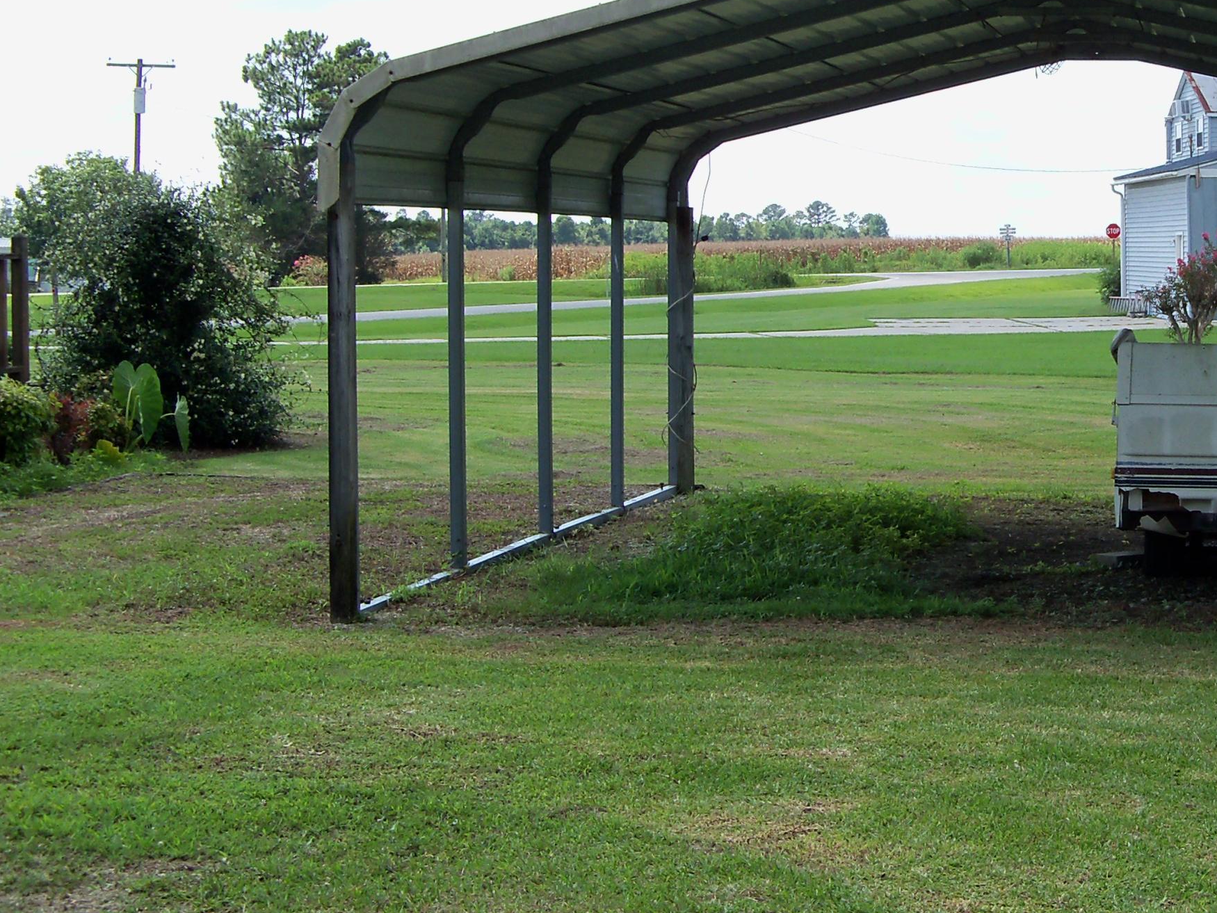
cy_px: 250
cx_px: 1020
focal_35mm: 72
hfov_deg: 26.4
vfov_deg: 20.3
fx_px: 2532
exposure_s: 1/320
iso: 64
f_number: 3.7
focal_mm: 7.5
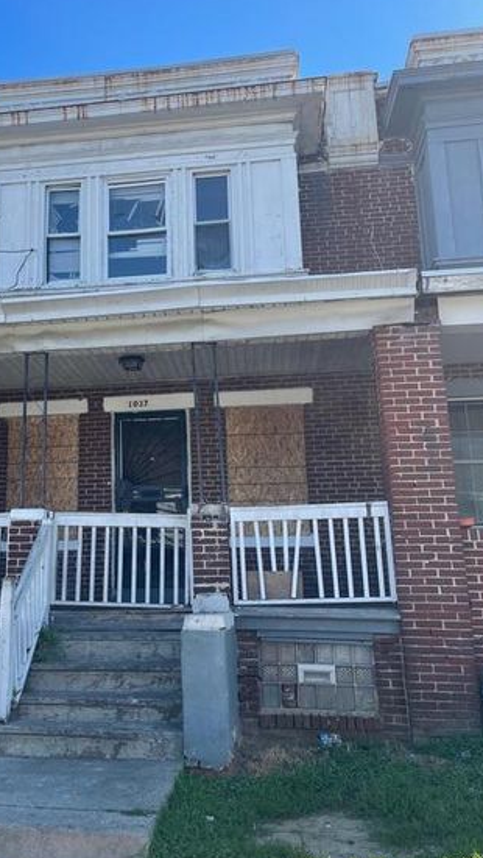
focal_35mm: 33
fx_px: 750
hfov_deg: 34.9
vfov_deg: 59.4
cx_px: 122
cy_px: 397
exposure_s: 1/1225
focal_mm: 5.1
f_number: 1.6
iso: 32
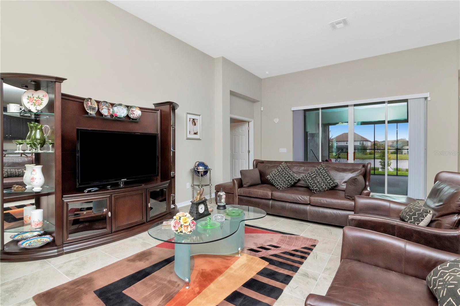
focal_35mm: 16
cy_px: 153
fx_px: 211
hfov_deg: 95.0
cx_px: 230
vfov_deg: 72.0
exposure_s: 1/160
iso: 1000
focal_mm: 11
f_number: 9
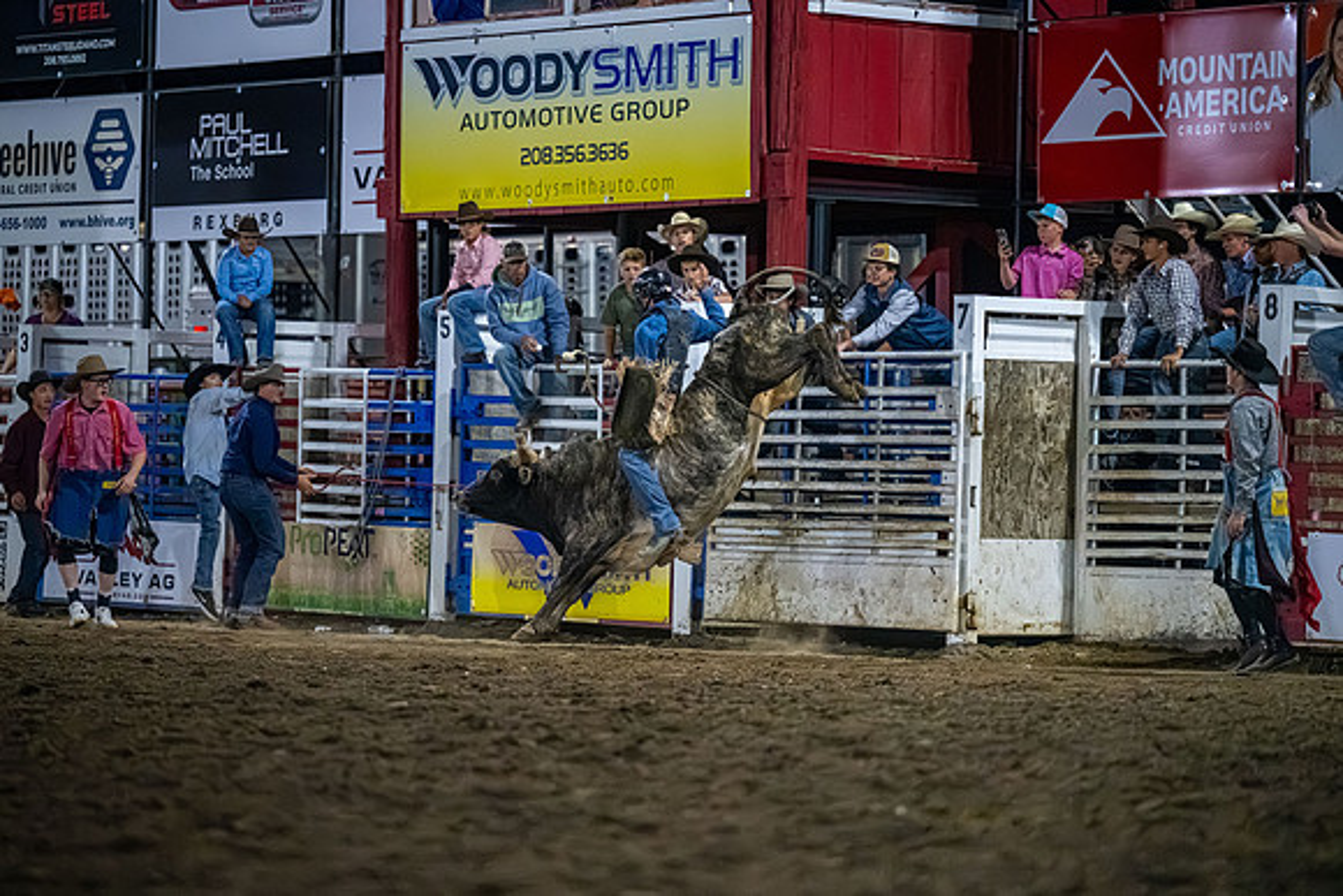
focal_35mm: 158
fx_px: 5886
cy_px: 471
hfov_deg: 13.0
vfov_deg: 8.7
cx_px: 706
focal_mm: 150
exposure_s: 1/800
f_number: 2.8
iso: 6400
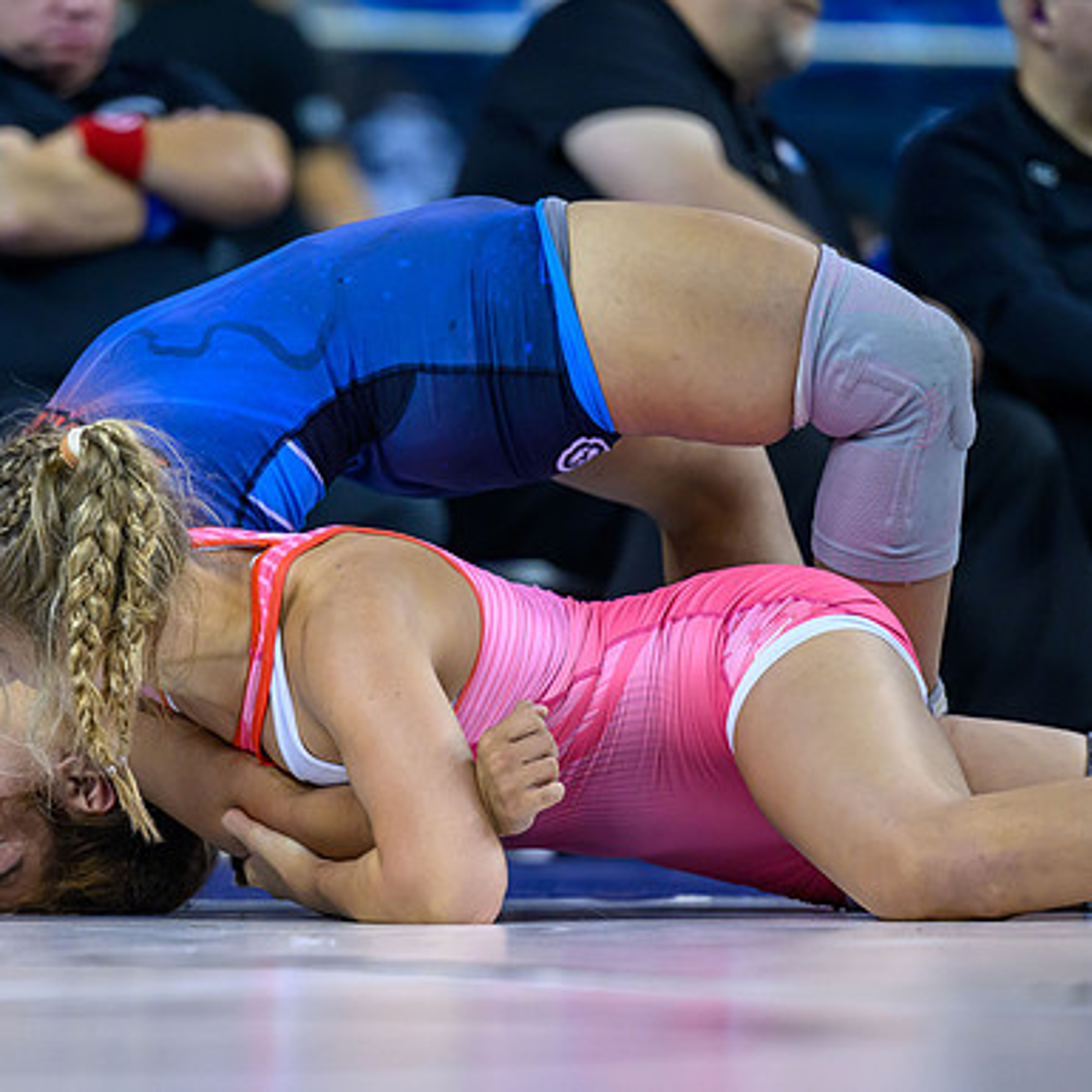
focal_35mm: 353
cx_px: 176
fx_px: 12599
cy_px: 710
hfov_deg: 5.0
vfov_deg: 5.0
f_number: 2.8
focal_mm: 200
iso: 2500
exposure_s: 1/800
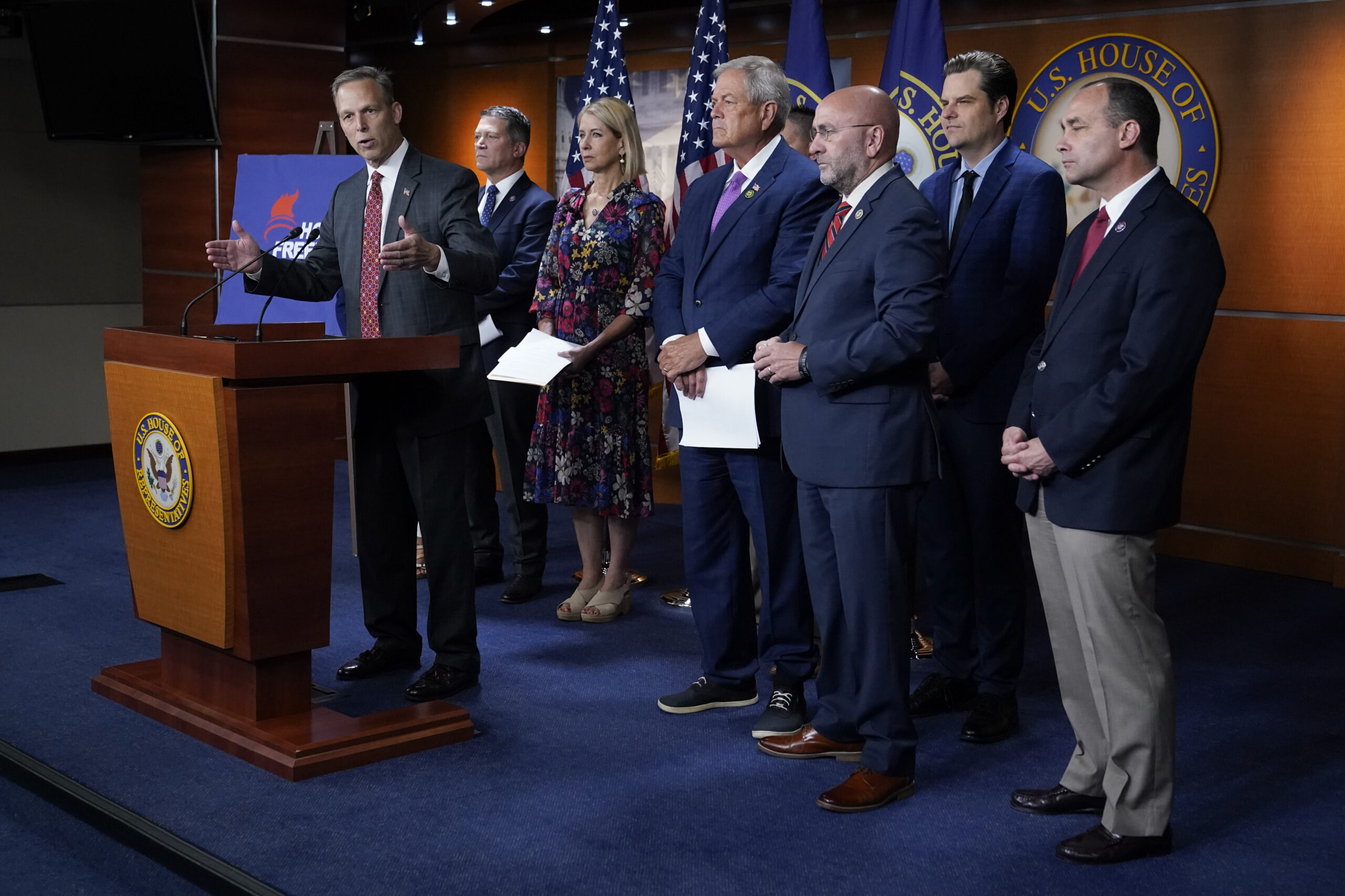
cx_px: 672
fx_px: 1644
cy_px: 448
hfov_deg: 44.5
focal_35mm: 44
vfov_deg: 30.5
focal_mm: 44
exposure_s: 1/400
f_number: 4
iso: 5000
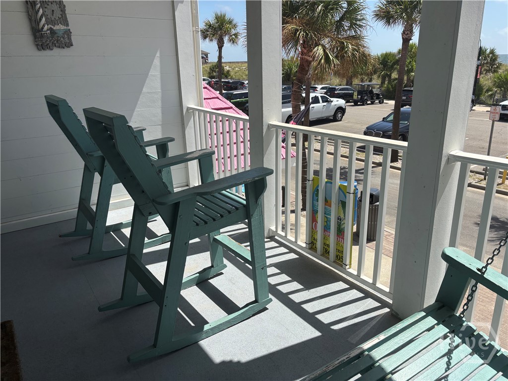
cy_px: 190
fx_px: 382
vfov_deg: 53.1
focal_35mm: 26
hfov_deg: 67.3
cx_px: 254
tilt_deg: -15.6
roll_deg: +2.1
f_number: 1.6
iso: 50
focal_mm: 5.96
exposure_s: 1/3106
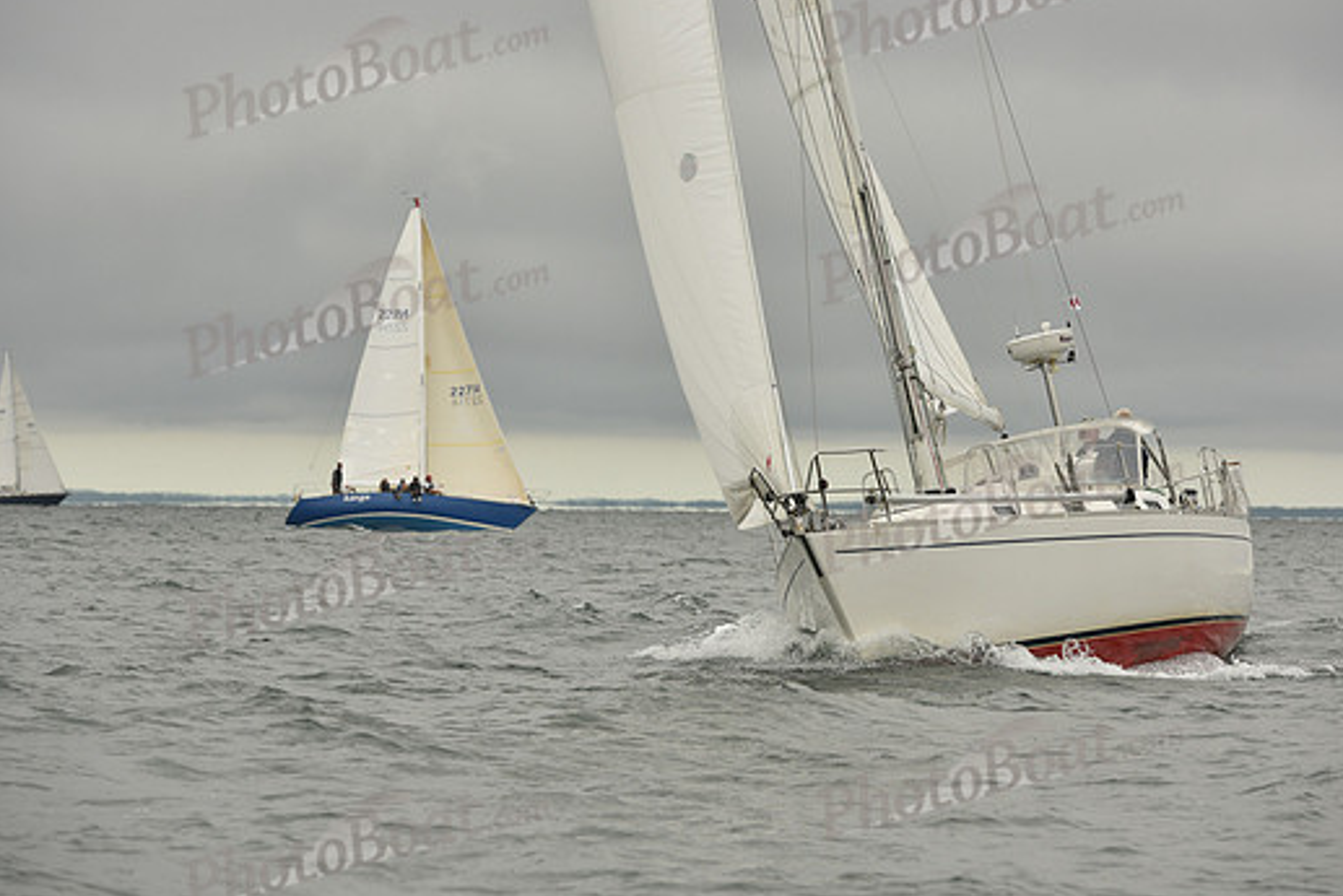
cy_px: 409
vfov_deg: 6.8
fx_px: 7537
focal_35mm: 202
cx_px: 686
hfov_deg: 10.2
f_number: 8
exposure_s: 1/800
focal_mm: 180
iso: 320
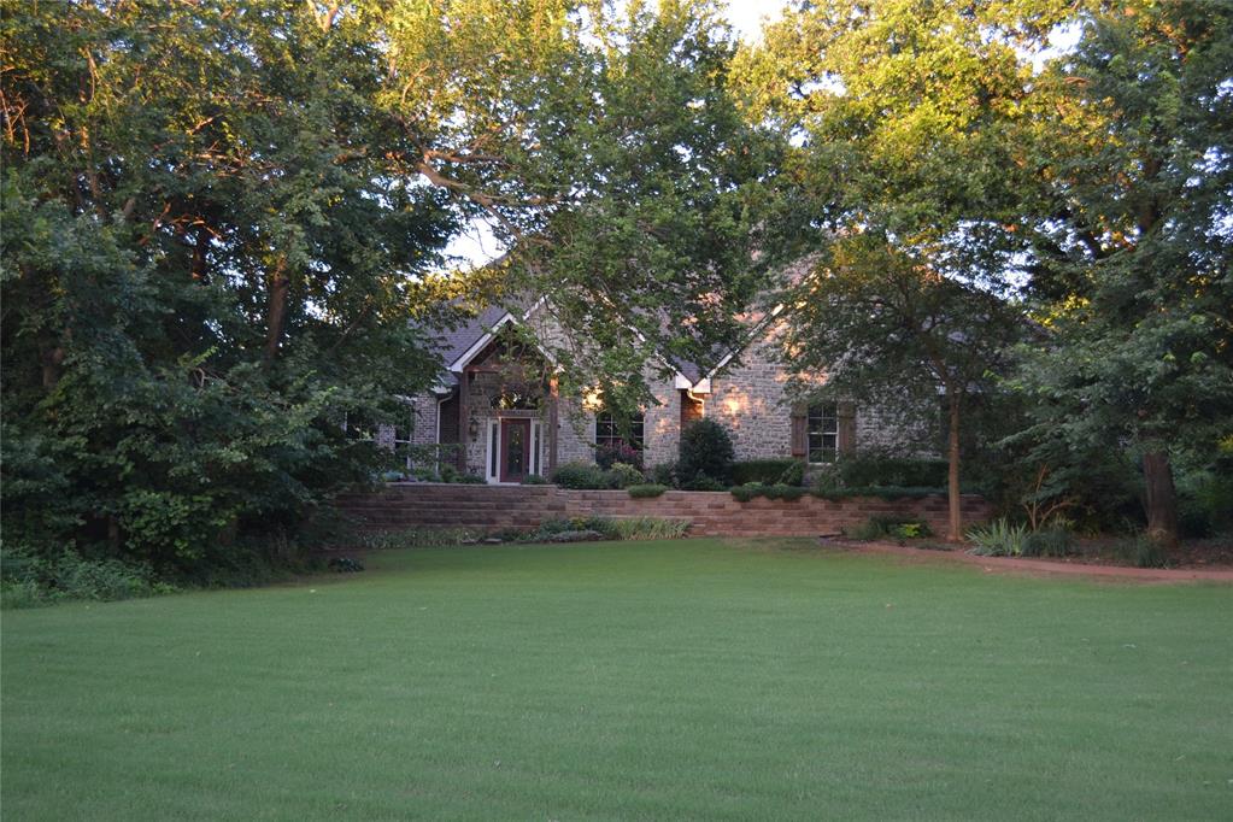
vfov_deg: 34.2
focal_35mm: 39
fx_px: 1336
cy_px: 411
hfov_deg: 49.6
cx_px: 616
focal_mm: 26
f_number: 4.2
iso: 400
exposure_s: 1/80
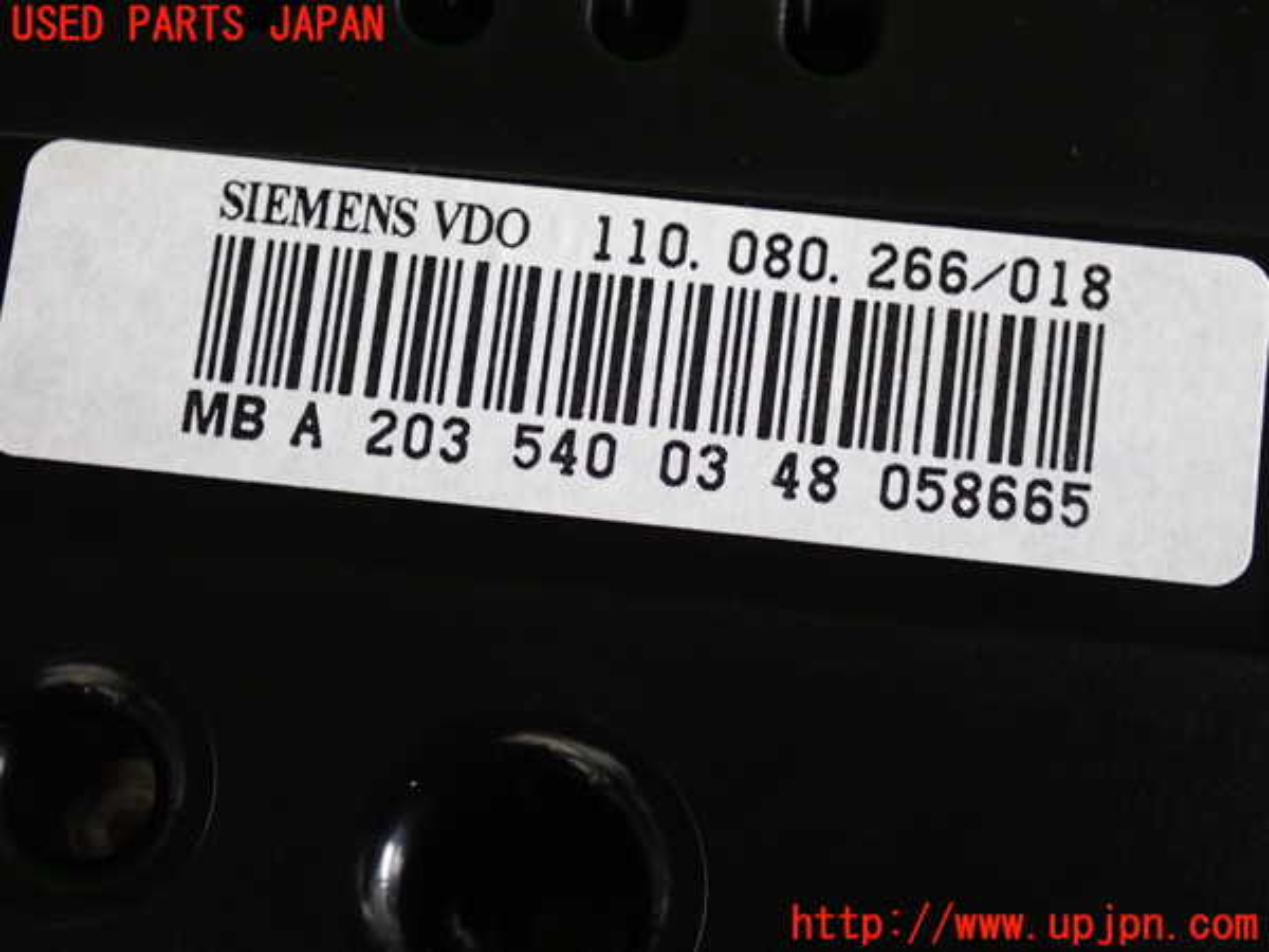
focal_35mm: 88
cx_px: 634
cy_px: 476
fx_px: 3226
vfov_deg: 16.8
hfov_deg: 22.3
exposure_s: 1/80
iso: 500
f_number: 4.5
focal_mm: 15.66
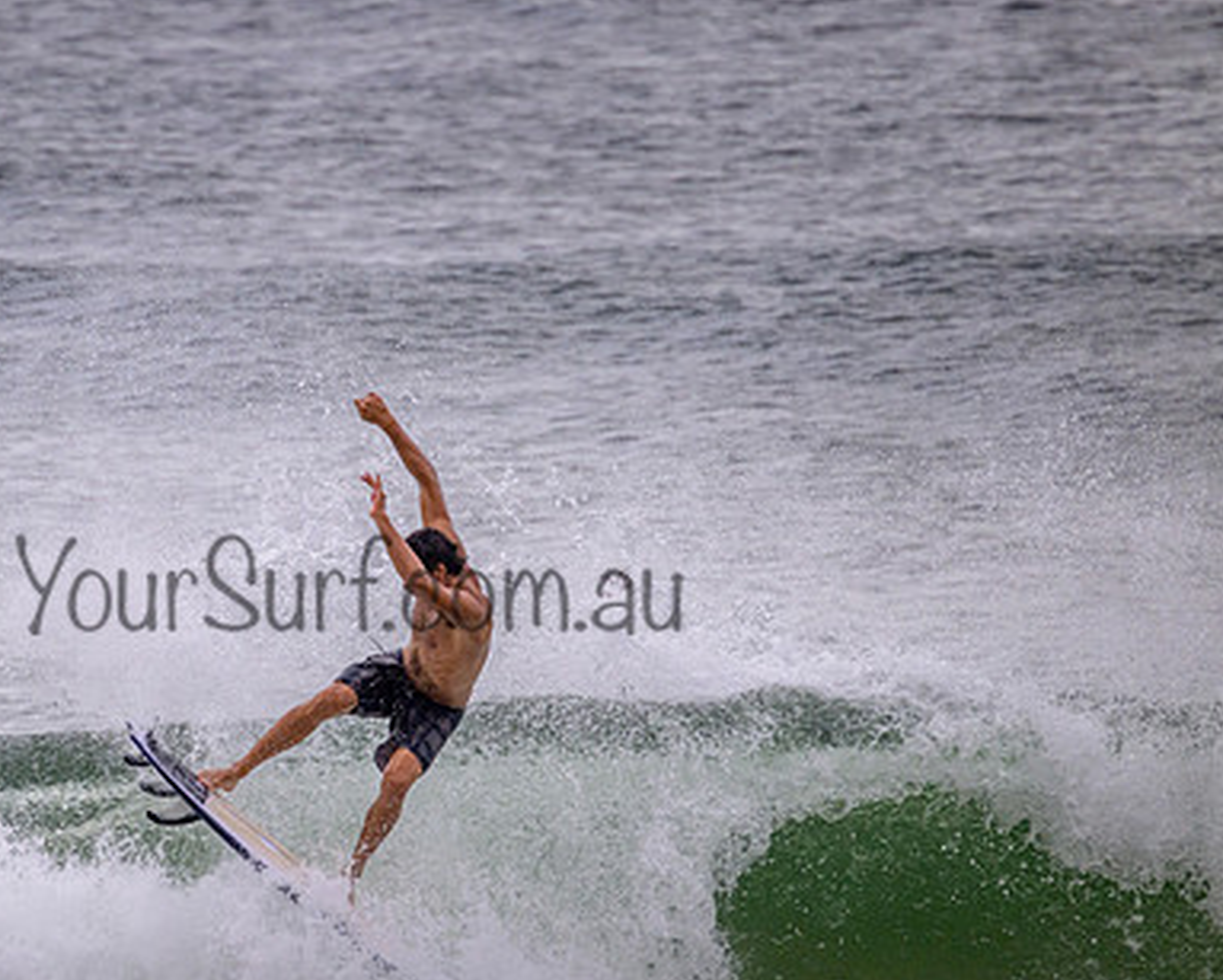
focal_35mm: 1136
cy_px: 557
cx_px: 345
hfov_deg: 1.7
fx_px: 41150
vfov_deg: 1.4
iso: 1100
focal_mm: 800
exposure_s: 1/2000
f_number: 11
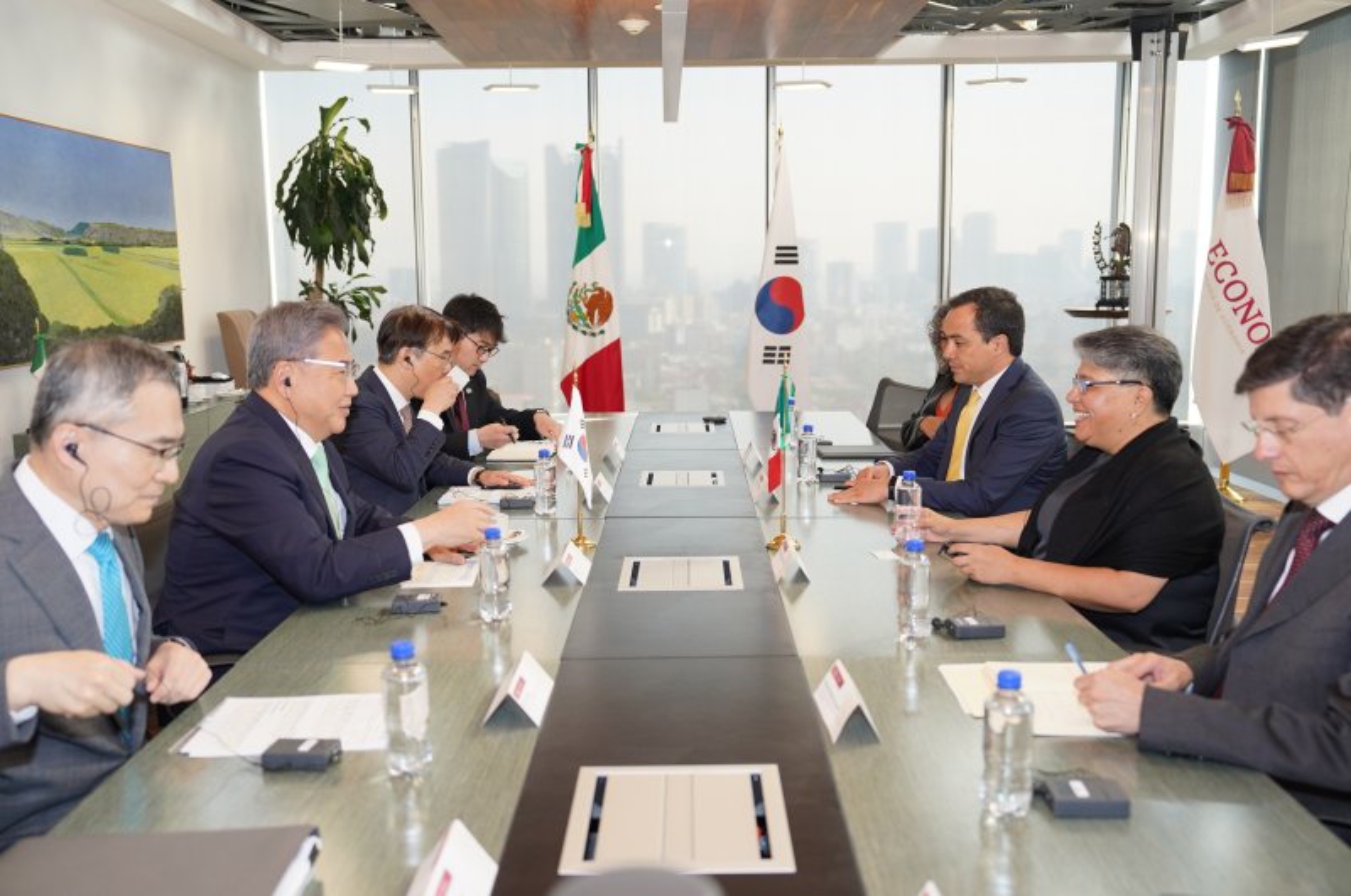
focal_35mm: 33
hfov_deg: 57.3
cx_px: 676
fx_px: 1237
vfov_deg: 39.9
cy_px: 448
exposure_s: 1/203
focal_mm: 33
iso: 320
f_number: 3.2
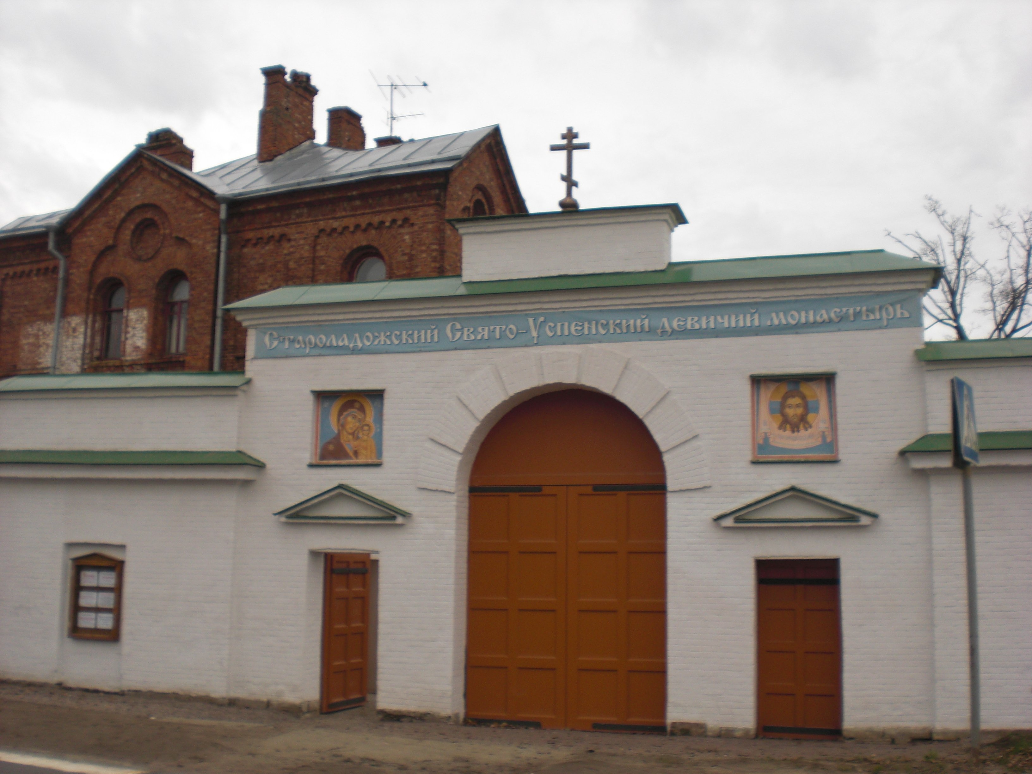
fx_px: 1133
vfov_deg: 37.7
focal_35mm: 38
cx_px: 516
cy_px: 387
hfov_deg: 49.0
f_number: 3.1
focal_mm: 6.3
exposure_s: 1/160
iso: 64
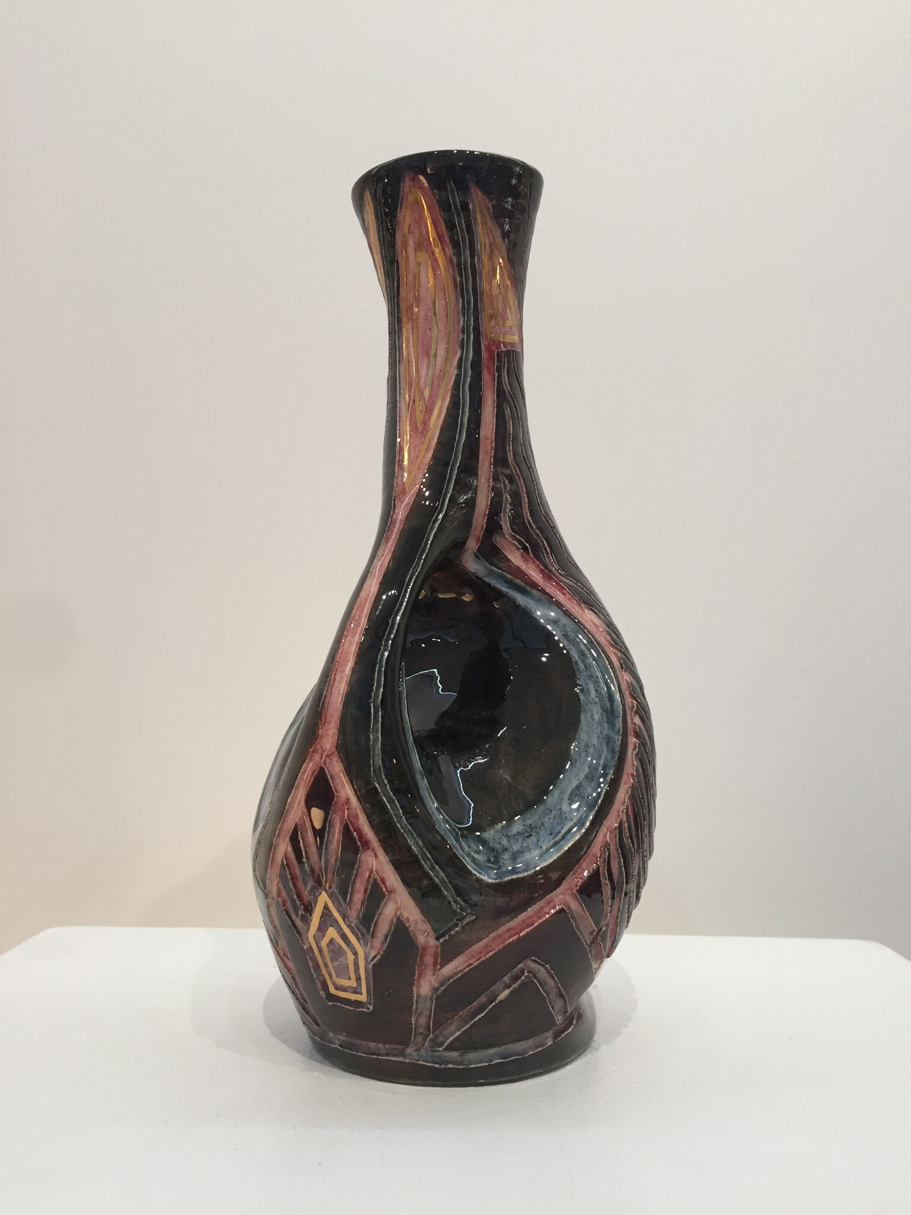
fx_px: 1018
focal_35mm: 29
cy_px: 608
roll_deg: +0.5
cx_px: 456
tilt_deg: +4.9
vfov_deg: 61.7
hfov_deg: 48.2
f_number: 2.2
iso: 40
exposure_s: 1/33
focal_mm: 4.15
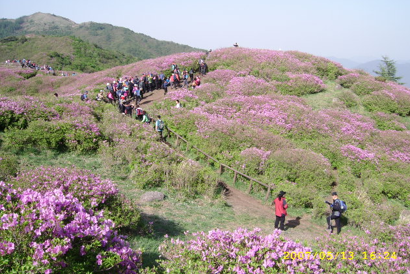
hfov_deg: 51.9
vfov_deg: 35.9
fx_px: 421
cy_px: 119
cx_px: 208
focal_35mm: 37
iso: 50
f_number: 5.8
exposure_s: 1/210
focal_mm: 5.95
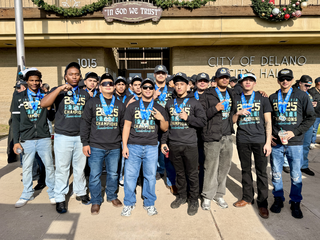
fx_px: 222
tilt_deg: -4.8
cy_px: 120
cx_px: 160
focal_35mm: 24
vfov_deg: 56.8
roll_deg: +1.0
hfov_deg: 71.6
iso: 80
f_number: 1.78
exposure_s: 1/2801
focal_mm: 6.76
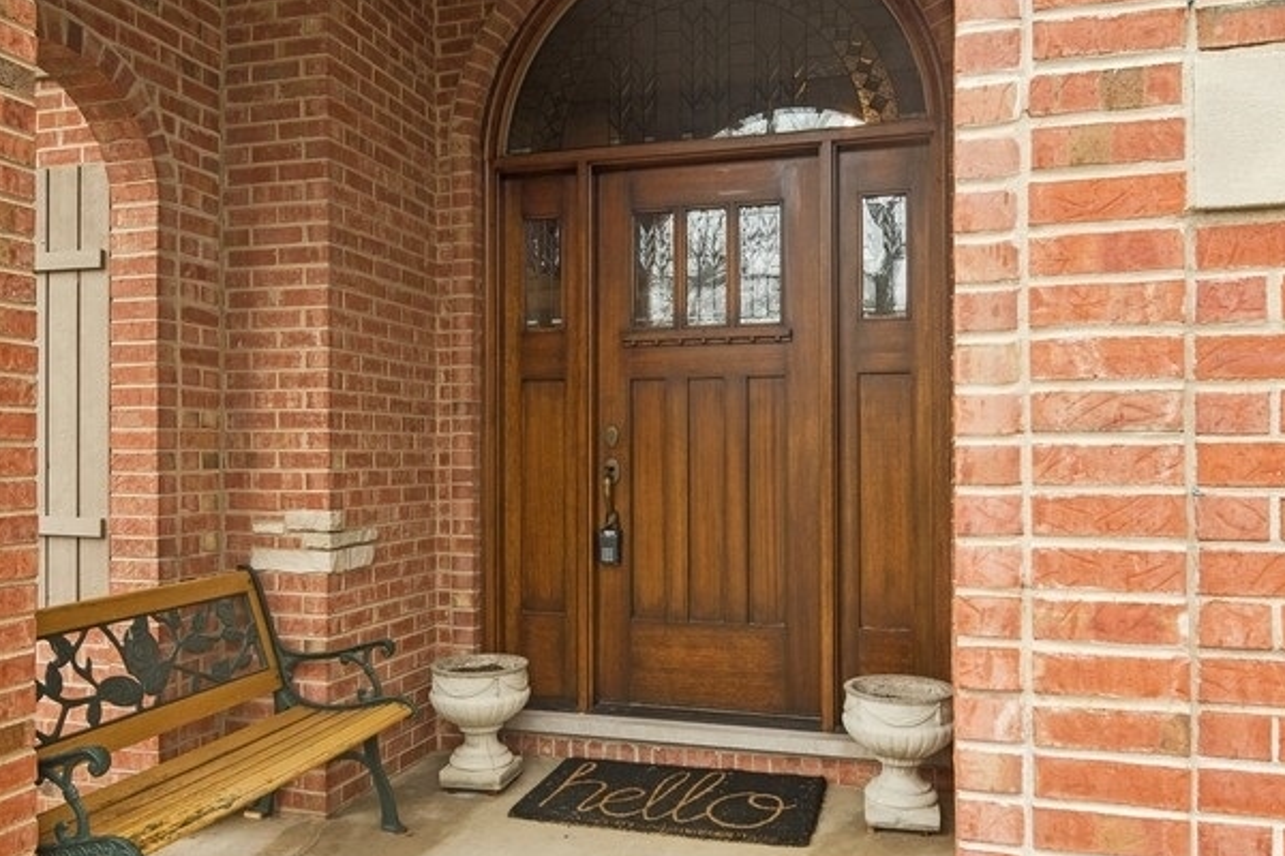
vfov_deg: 47.8
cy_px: 494
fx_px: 964
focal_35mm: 27
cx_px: 615
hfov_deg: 67.4
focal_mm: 12
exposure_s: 1/100
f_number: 8
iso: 200
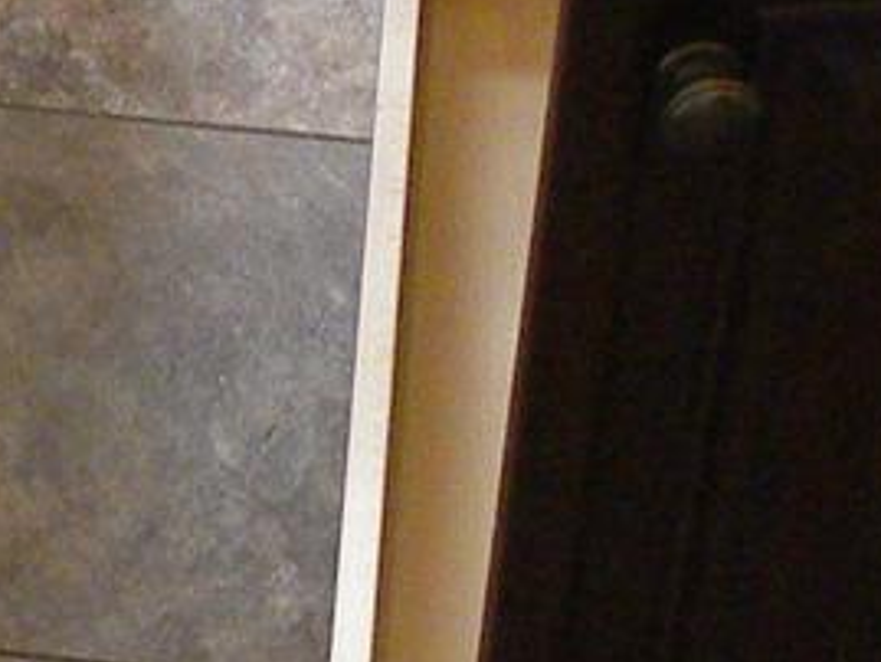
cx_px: -226
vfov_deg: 7.2
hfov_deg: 9.8
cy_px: -642
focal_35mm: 198
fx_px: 5041
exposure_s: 1/70.7
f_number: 2.8
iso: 187
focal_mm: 4.6
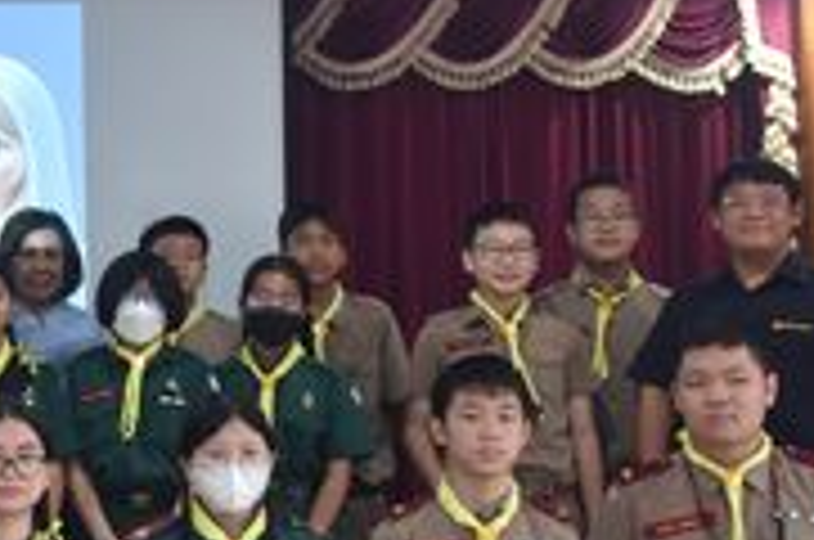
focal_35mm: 103
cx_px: -153
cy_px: 234
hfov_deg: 18.8
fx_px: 2325
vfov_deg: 13.2
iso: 1000
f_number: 4
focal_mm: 31
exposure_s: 1/25
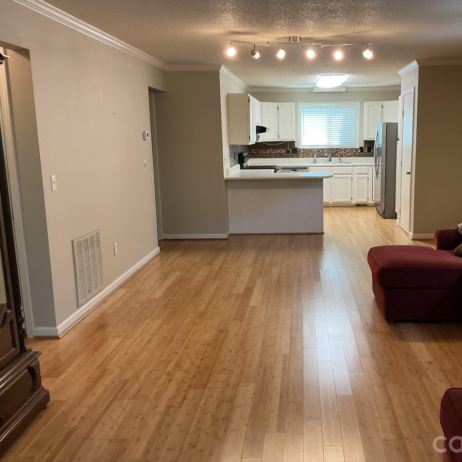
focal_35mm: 35
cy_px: 231
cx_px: 303
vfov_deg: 47.2
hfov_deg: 46.6
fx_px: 528
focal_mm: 3
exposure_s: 1/60
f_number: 1.8
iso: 160
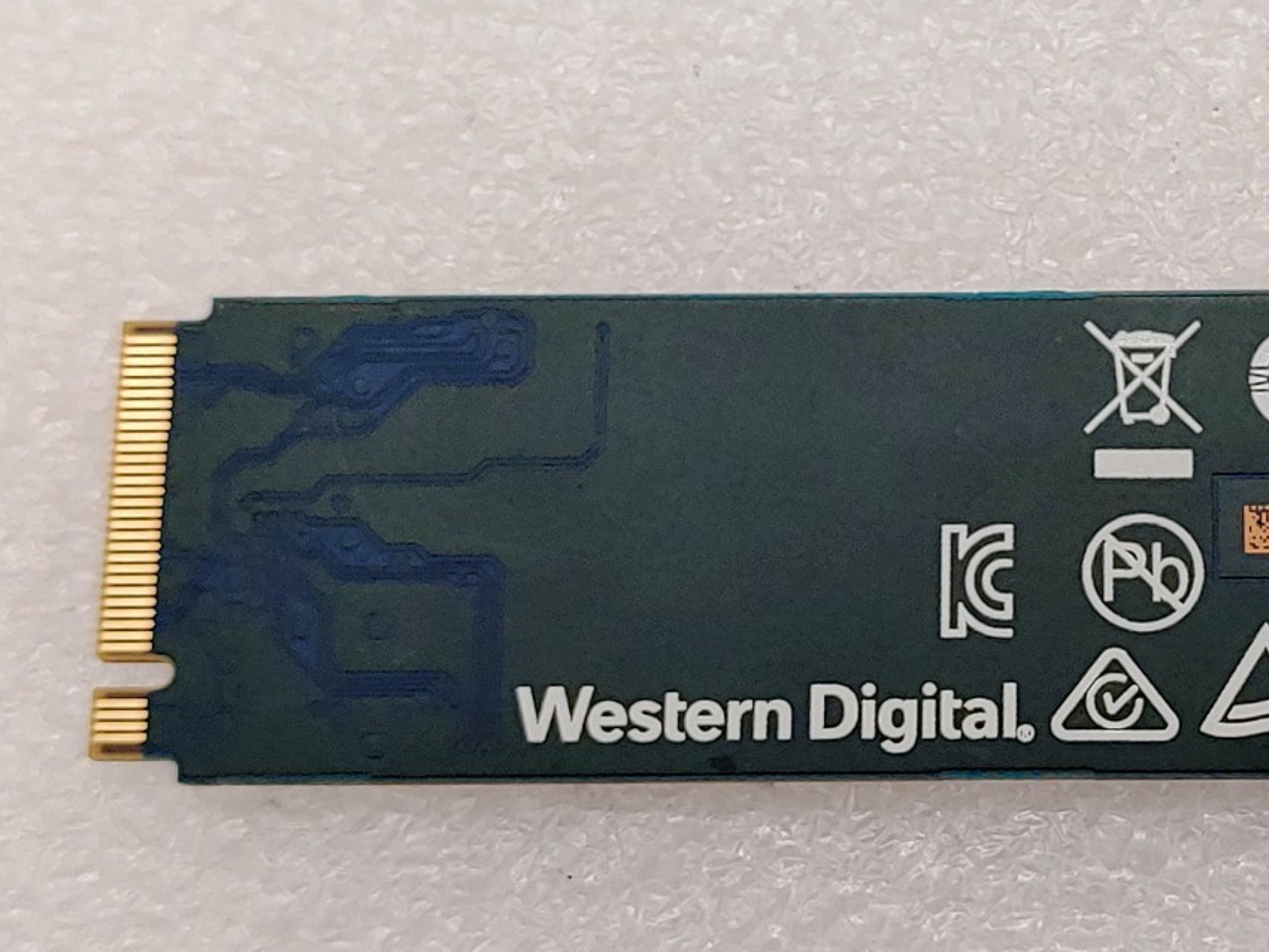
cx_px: 1026
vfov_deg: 17.8
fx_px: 3044
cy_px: 497
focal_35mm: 83
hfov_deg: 23.2
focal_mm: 4.36
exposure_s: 1/150
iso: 50
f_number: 1.8
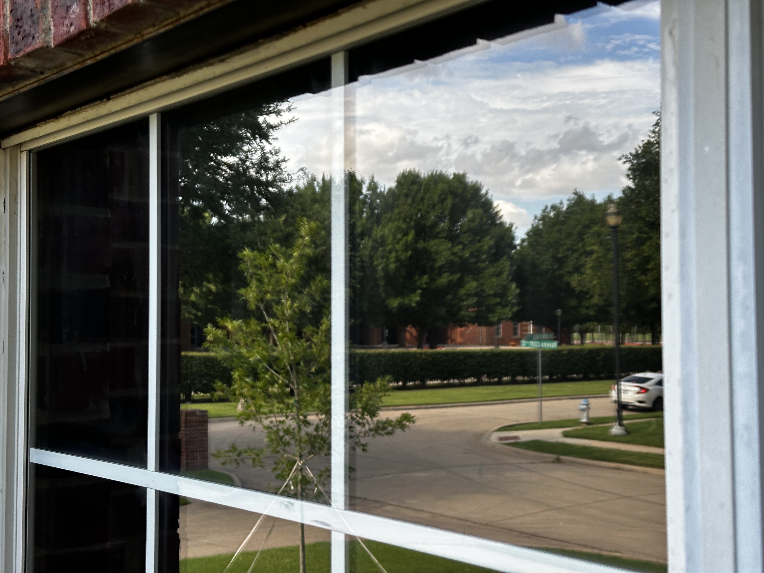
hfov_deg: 39.7
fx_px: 1059
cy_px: 286
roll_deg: +0.0
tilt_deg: +2.7
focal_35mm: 48
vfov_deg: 30.3
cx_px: 382
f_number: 1.78
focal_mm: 6.86
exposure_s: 1/253
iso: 64
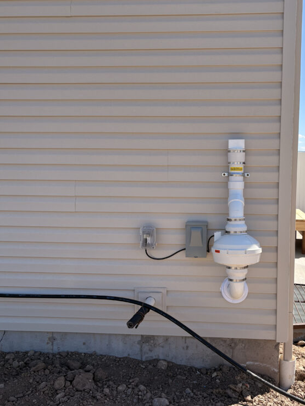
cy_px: 196
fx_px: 423
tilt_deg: -4.6
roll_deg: -0.6
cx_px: 206
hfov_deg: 39.1
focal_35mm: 36
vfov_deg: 51.3
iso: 50
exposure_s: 1/2865
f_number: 1.6
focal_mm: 5.96
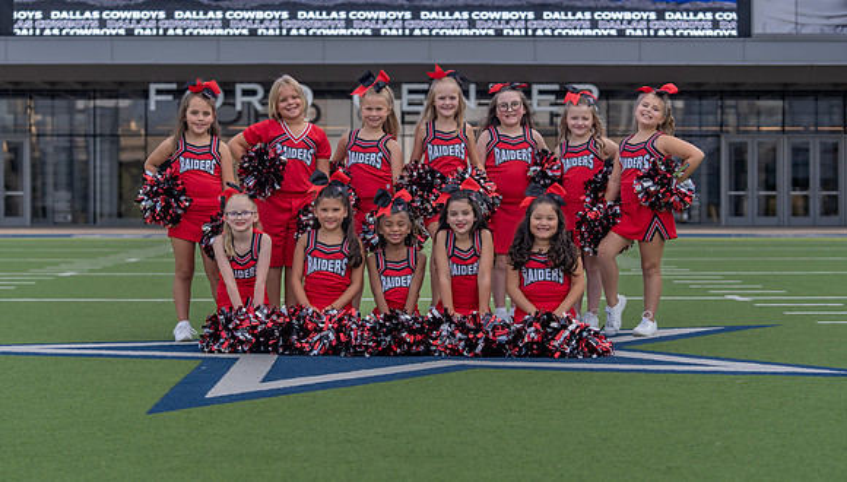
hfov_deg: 27.2
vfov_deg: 15.7
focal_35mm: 78
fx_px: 1749
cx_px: 435
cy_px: 239
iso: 100
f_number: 3.5
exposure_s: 1/320
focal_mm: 70
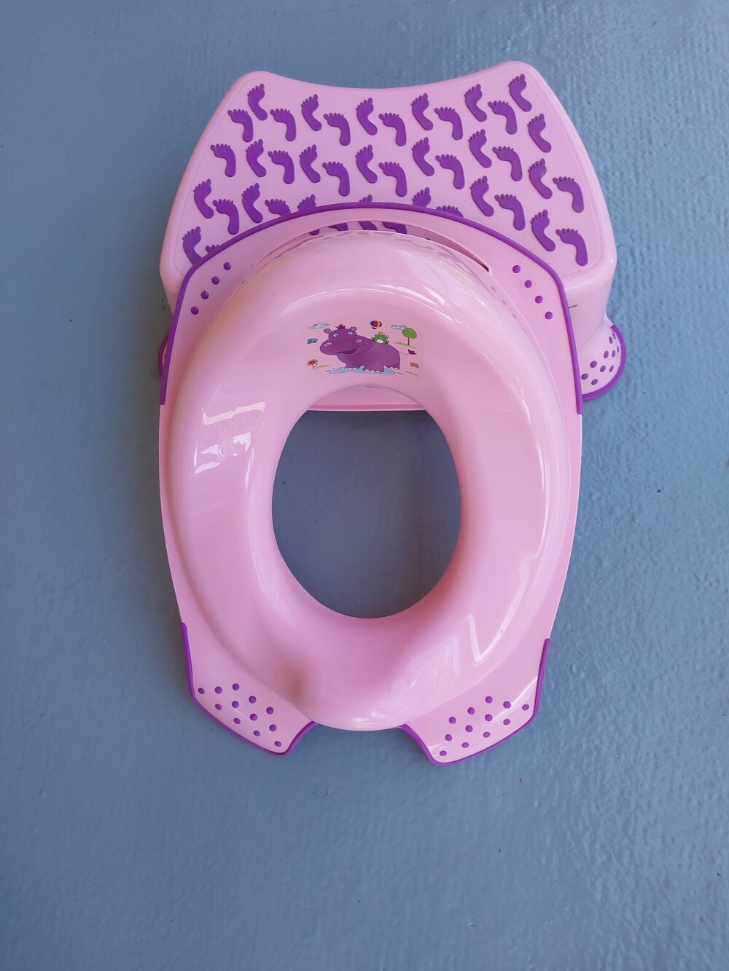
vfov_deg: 60.0
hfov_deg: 46.8
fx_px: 842
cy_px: 486
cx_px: 364
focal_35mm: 30
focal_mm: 4.6
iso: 50
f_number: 1.8
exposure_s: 1/100
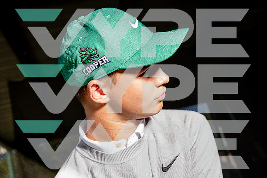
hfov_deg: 40.5
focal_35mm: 49
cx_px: 131
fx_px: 362
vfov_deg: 27.6
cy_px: 88
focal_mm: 46
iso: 100
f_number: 5.6
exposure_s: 1/250
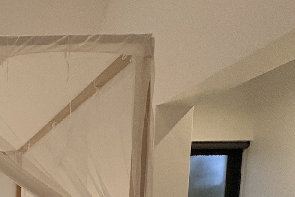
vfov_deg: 30.2
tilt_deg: -4.2
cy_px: 249
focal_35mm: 36
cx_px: -63
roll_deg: +0.7
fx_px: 295
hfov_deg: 38.5
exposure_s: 1/50
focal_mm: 2.22
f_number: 2.2
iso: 500
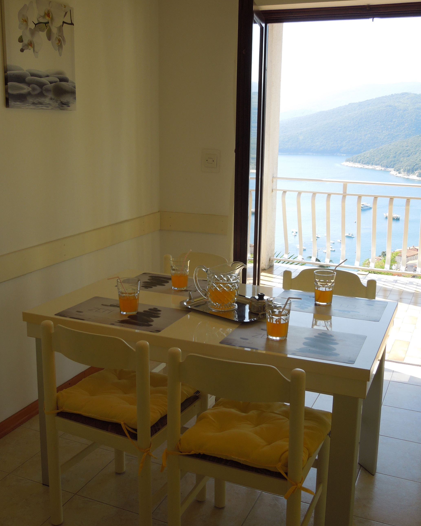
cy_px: 266
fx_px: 576
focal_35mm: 37
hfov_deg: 40.1
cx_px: 207
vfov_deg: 49.1
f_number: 3.7
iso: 100
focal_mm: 6.3
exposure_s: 1/200
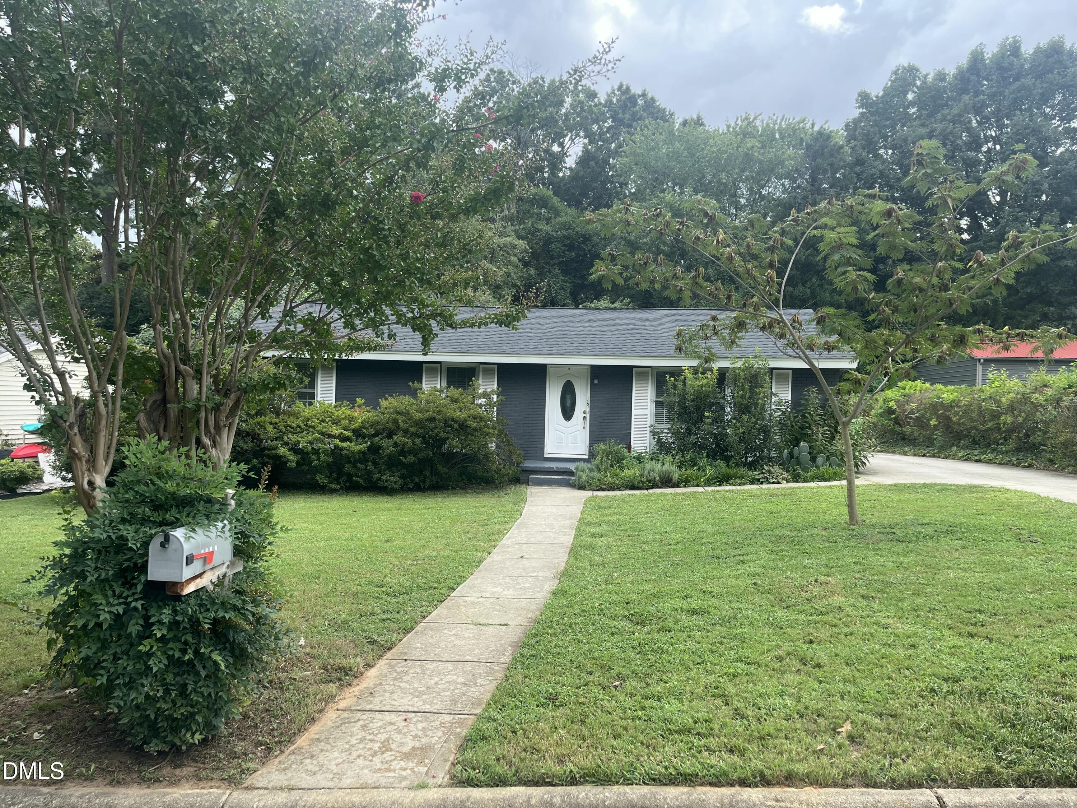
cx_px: 538
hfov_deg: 67.3
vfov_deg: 53.1
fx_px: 809
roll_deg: -1.2
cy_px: 404
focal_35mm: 26
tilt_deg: -1.3
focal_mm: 5.1
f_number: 1.6
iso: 50
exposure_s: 1/898
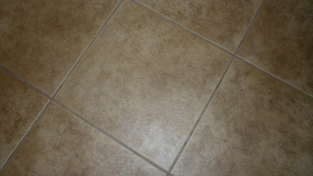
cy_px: 77
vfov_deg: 36.6
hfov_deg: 61.0
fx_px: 266
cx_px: 157
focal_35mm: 32
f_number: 3.3
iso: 100
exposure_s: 1/60
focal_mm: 5.2
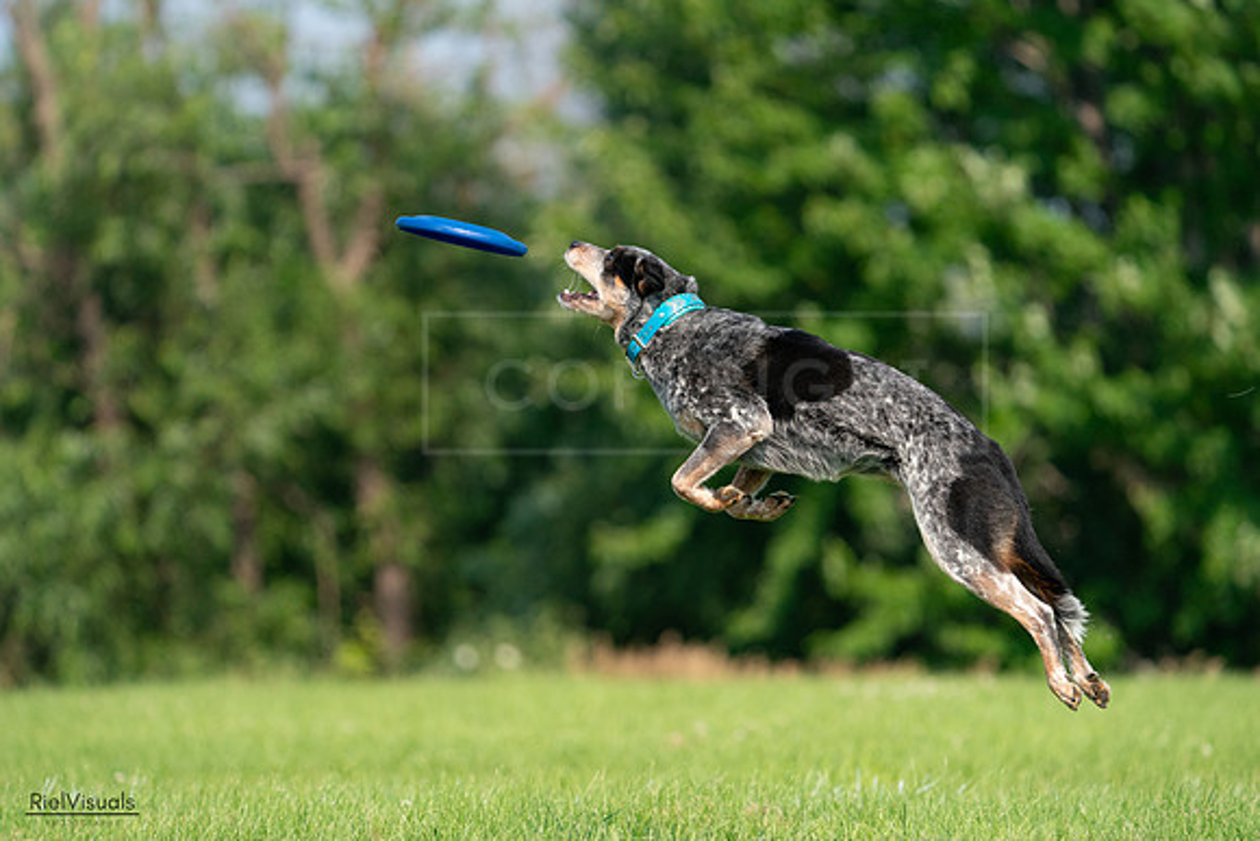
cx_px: 630
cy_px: 420
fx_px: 12357
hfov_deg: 5.8
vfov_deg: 3.9
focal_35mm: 353
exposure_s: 1/4000
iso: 1600
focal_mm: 353
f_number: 6.3
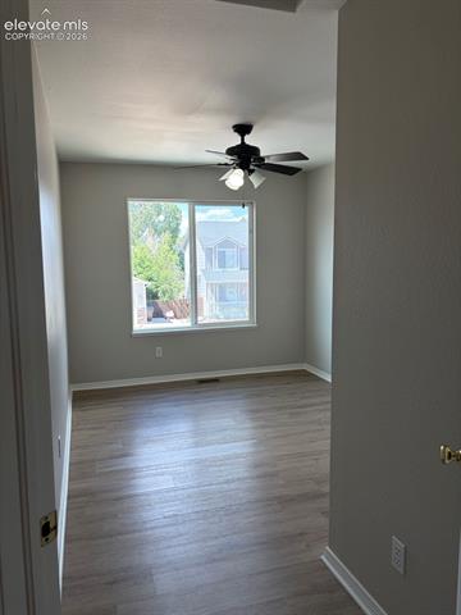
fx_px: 462
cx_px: 230
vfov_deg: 67.3
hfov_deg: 53.1
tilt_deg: -6.3
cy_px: 308
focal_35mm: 26
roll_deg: +1.3
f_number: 1.6
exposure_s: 1/172
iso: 50
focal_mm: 5.96
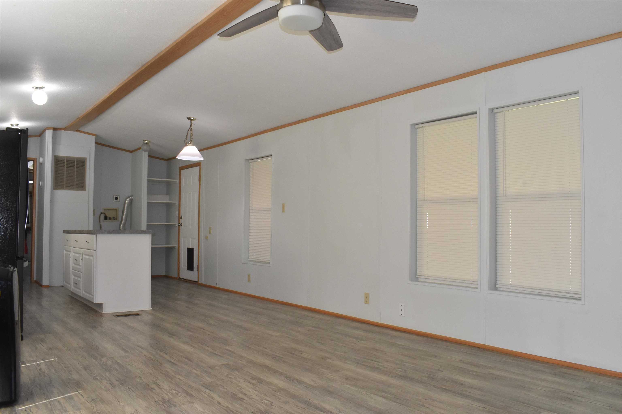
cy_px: 207
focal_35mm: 27
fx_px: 466
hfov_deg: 67.4
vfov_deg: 47.9
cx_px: 311
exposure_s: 1/25
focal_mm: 18
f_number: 18
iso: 1600
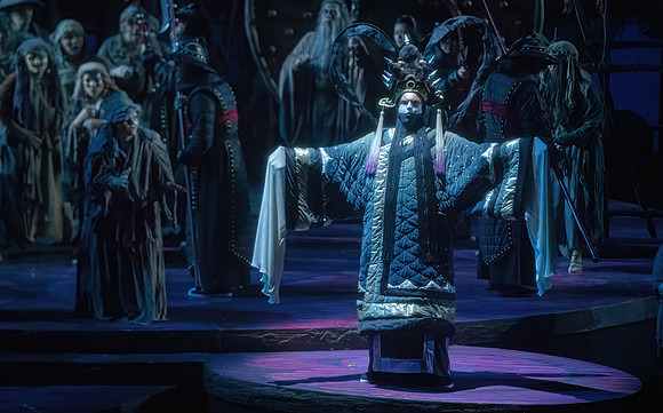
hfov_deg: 10.3
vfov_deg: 6.4
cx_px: 332
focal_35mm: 204
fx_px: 3683
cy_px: 221
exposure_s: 1/400
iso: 20000
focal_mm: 200
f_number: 4.5
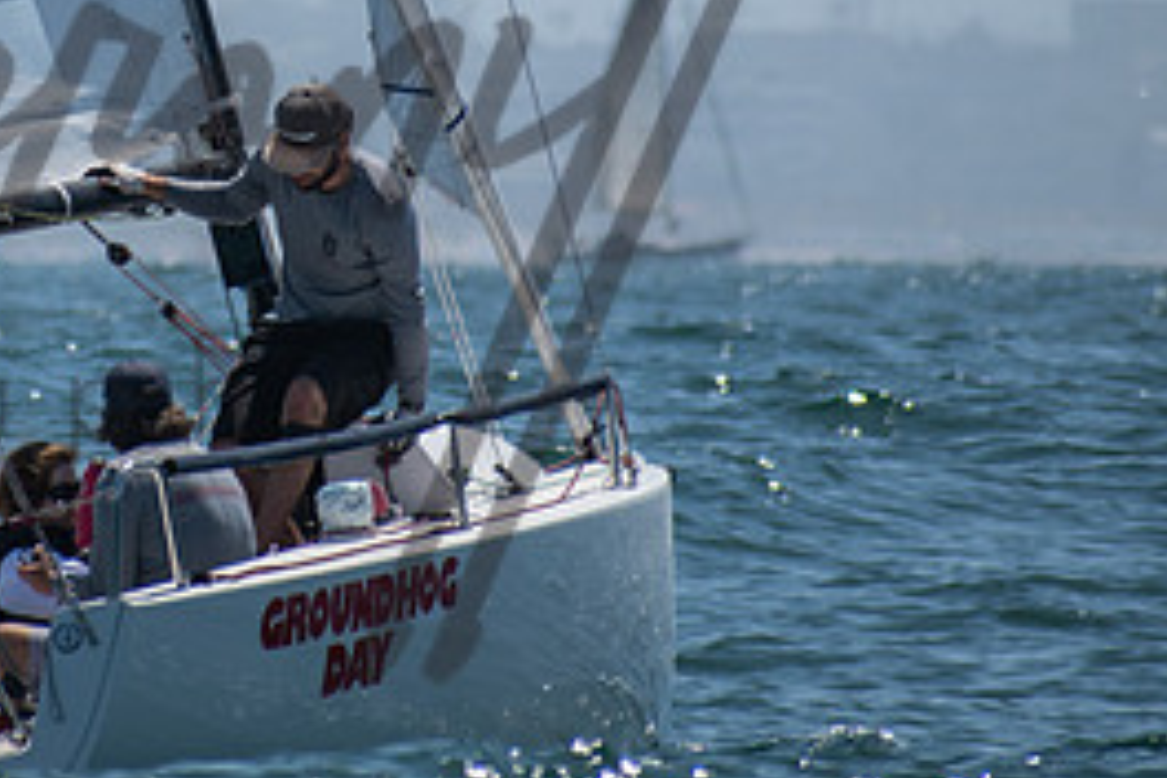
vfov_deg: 1.3
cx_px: 159
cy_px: 69
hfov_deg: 2.0
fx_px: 33905
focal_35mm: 1046
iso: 200
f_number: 6.3
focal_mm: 300
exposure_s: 1/1000
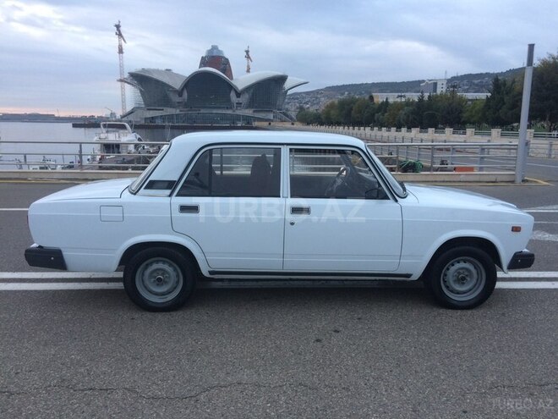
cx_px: 279
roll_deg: +0.2
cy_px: 210
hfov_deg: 61.7
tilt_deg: -13.2
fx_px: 467
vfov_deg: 48.2
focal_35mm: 29
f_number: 2.2
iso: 40
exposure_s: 1/50
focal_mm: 4.15
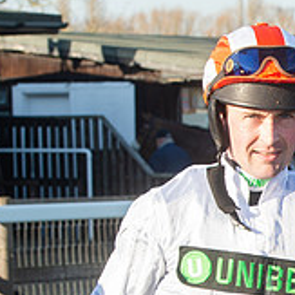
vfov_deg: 7.3
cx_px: 510
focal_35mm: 238
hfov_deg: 7.2
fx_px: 2295
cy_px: 318
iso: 400
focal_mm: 70
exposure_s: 1/250
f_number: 10
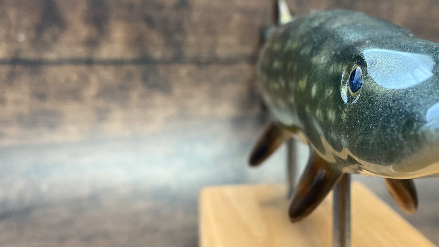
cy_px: 133
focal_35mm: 45
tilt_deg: -7.7
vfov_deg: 26.5
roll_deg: -0.7
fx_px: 524
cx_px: 320
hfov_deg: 44.2
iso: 125
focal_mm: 4.25
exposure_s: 1/50
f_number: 1.8
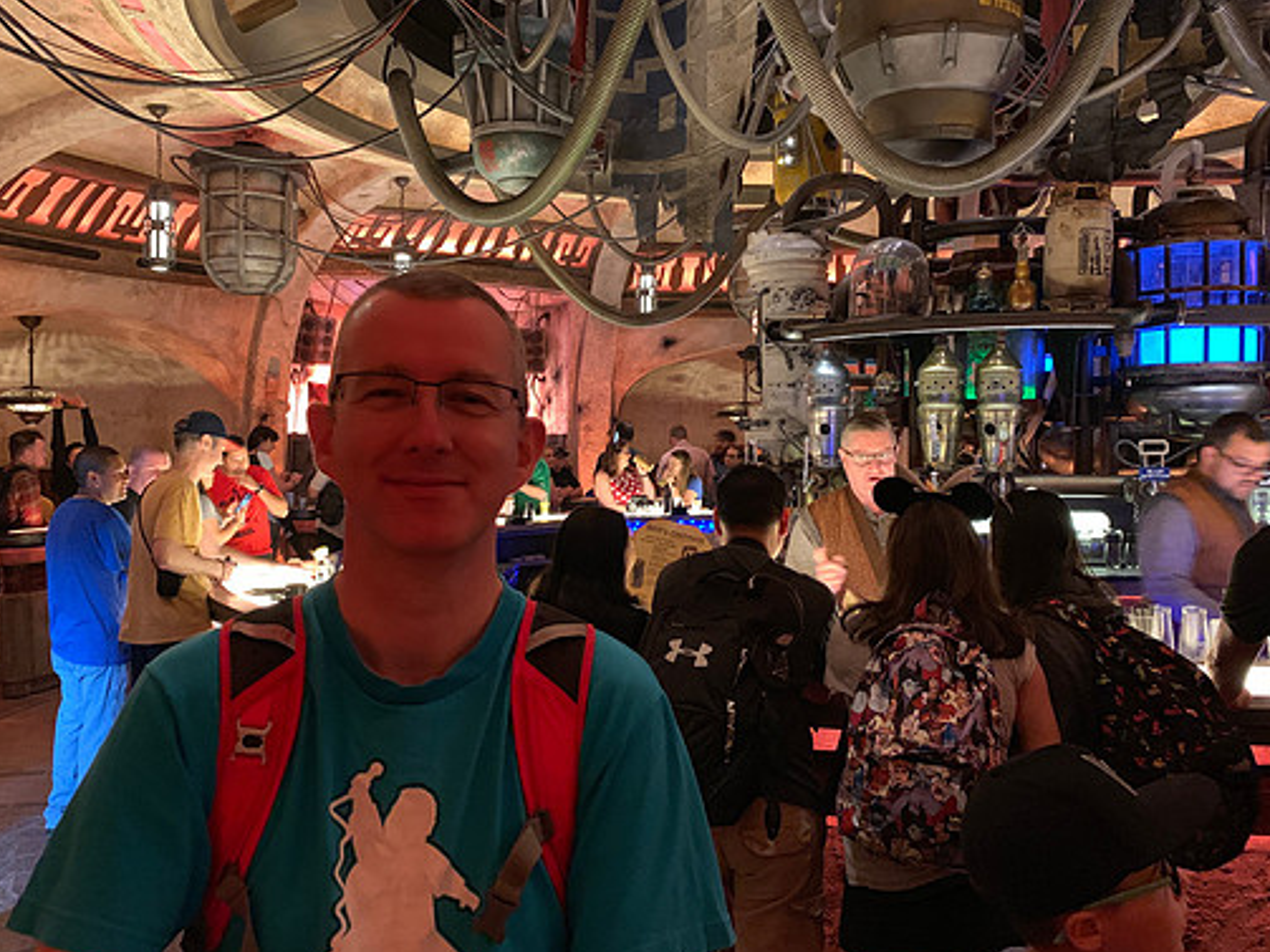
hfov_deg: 60.0
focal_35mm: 30
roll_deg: +0.1
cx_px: 611
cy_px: 466
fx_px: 1100
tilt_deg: +2.1
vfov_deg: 46.8
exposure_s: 1/17
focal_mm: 4.25
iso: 640
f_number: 1.8
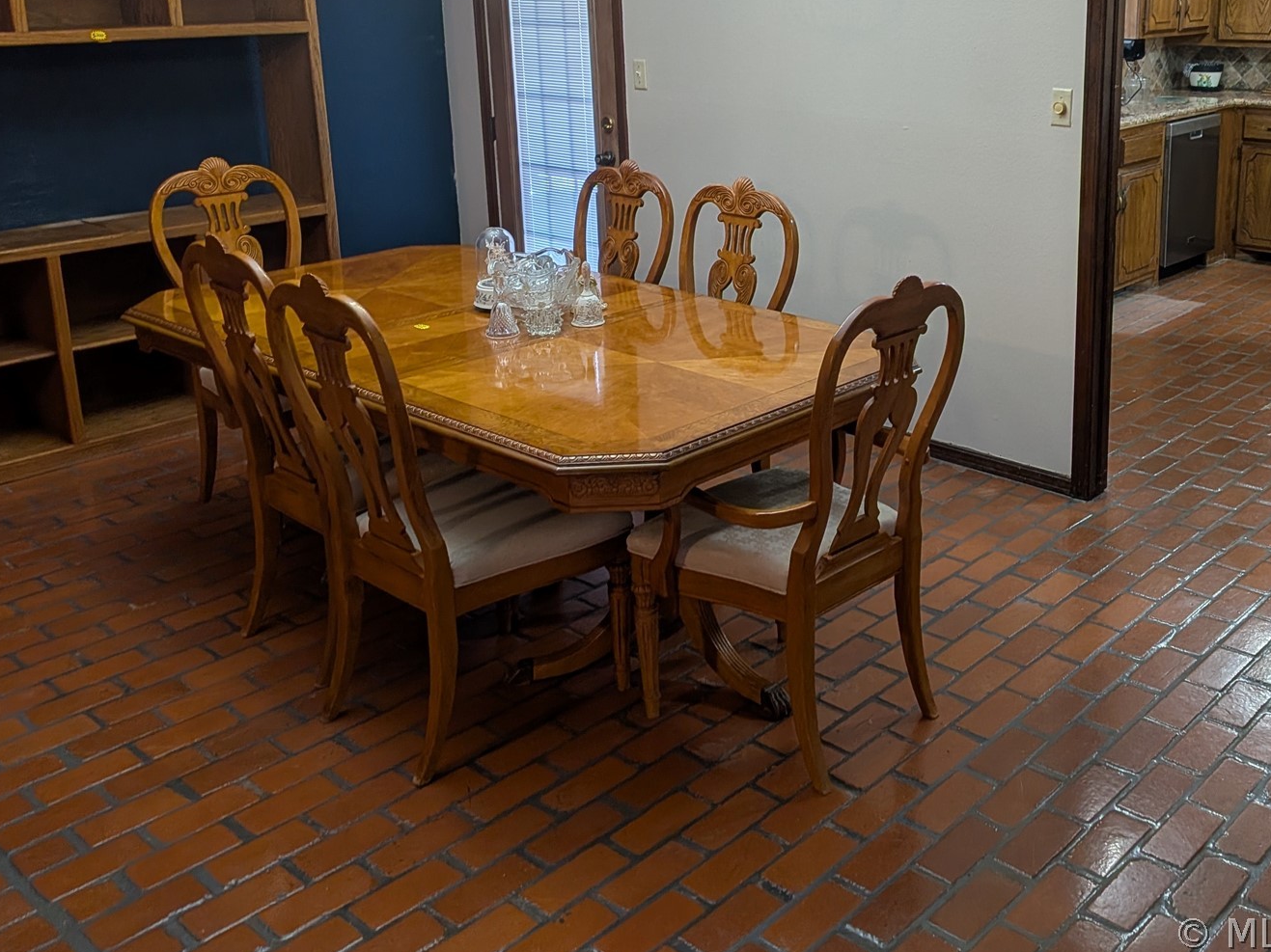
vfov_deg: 39.9
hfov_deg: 51.4
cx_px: 872
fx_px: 1285
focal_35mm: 35
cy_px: 271
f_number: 1.7
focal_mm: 4.53
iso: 30
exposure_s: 1/120
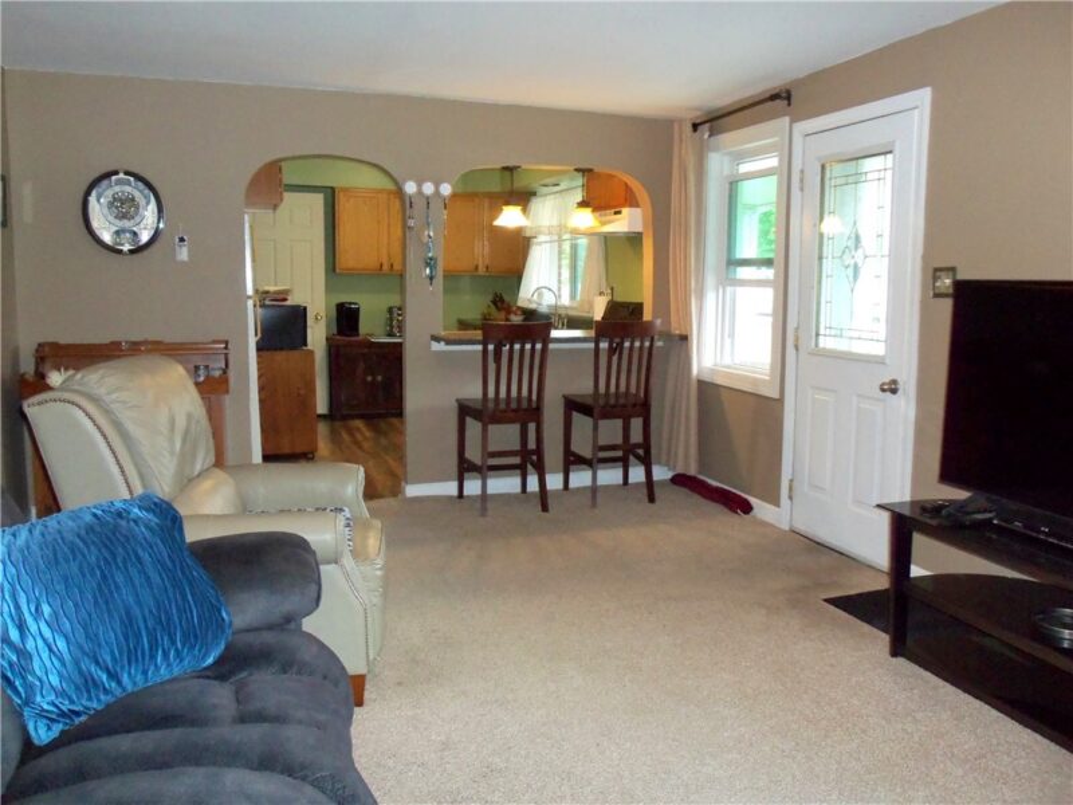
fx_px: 868
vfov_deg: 49.7
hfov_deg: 63.4
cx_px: 536
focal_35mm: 28
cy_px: 402
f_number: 3.3
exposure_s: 1/60
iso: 320
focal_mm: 5.1
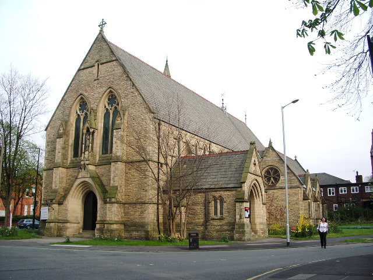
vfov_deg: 40.7
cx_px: 186
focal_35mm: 35
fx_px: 377
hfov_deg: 52.6
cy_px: 140
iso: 50
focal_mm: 5.8
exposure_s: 1/125
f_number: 4.3
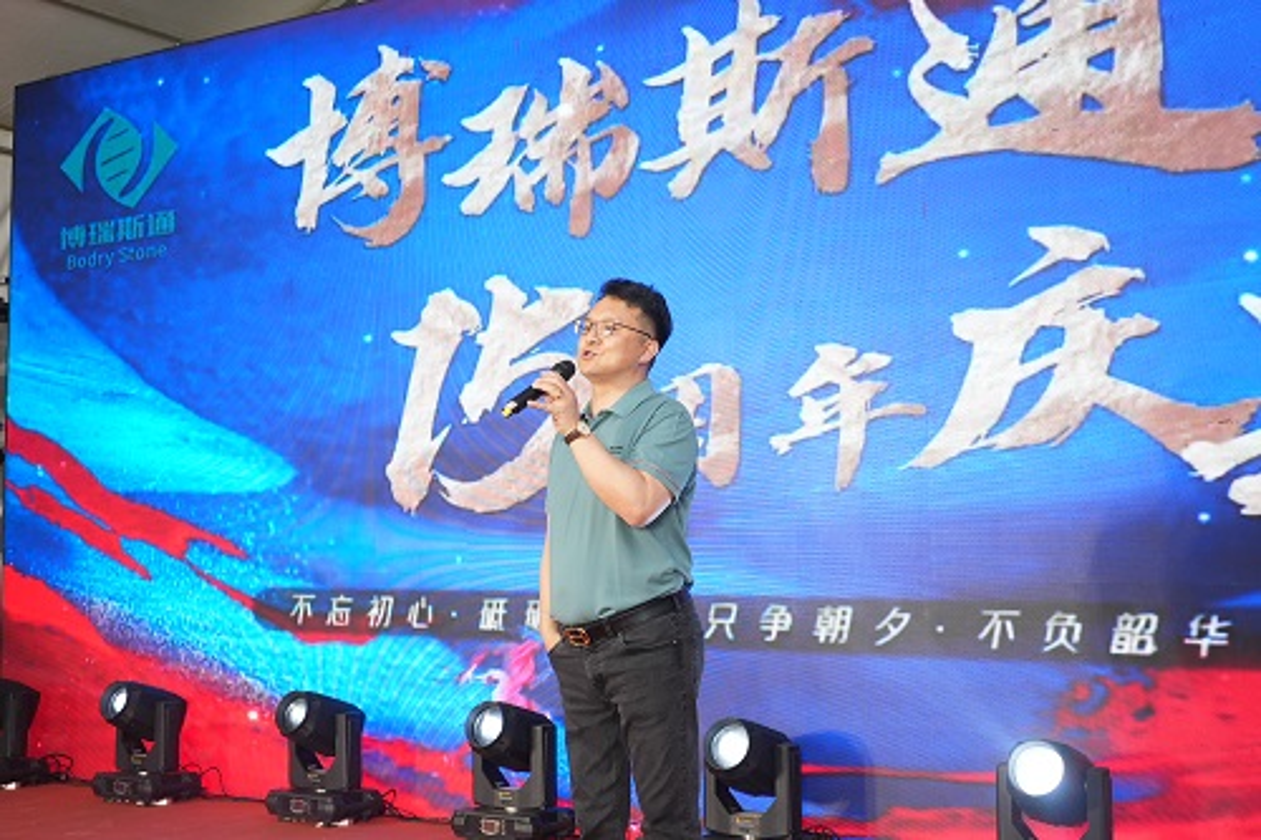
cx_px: 630
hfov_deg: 42.8
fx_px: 1611
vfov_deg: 29.2
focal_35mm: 46
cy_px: 420
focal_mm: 31
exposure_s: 1/100
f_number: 4
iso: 500
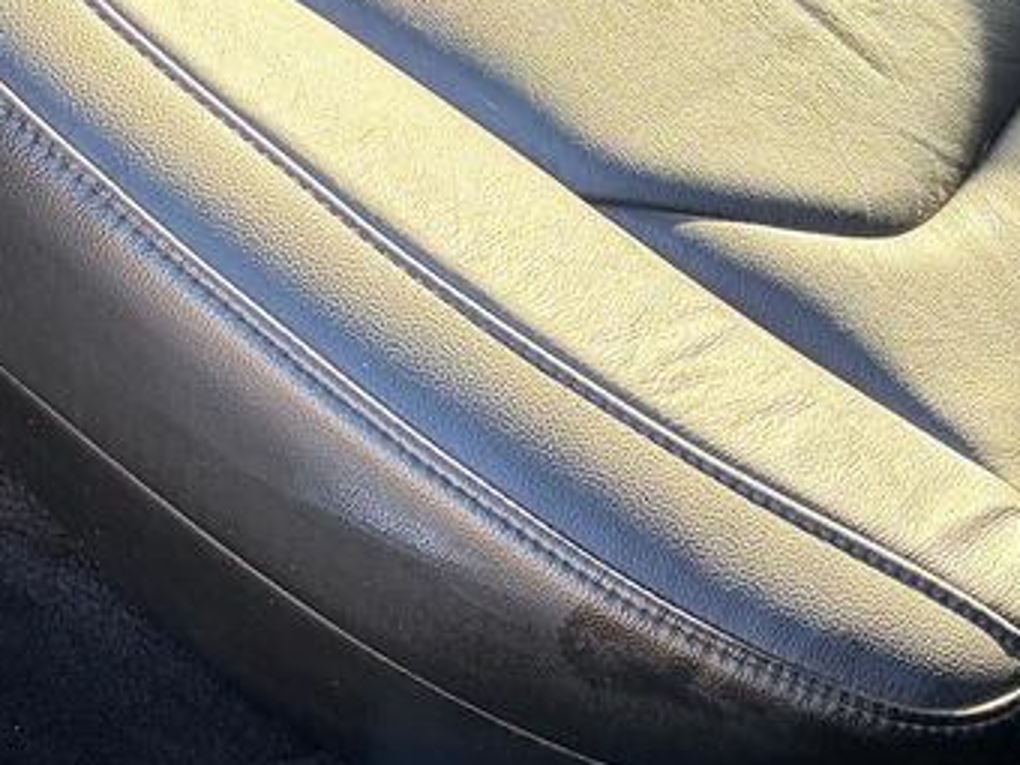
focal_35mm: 98
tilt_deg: -42.0
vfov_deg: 14.3
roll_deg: -5.4
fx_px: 2888
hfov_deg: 20.0
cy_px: -306
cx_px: 459
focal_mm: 5.96
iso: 100
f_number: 1.6
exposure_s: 1/124
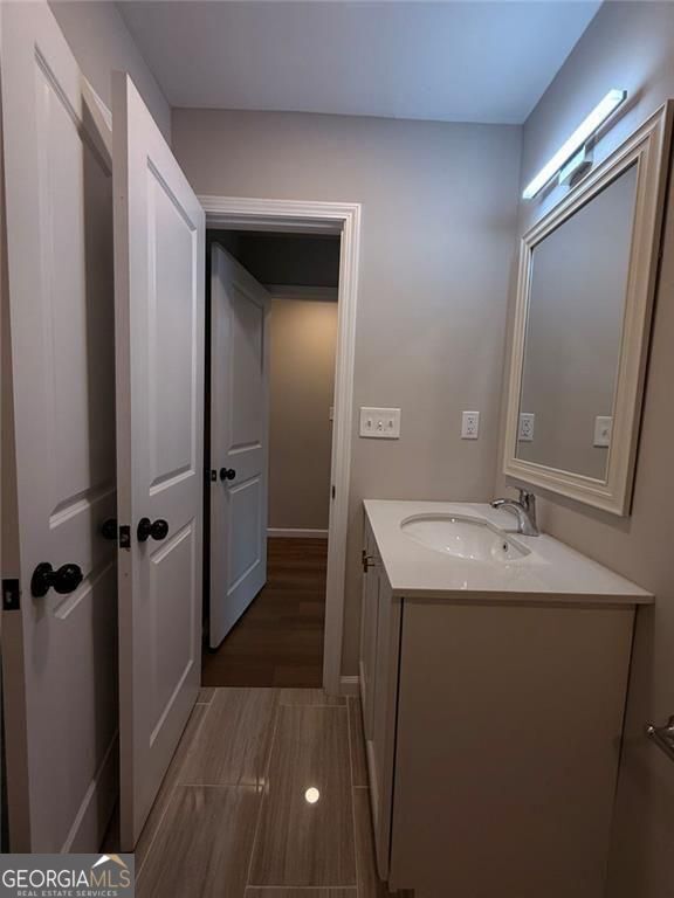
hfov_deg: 85.7
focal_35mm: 14
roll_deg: -2.9
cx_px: 337
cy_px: 449
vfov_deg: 102.1
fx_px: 363
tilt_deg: -4.0
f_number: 2.2
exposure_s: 1/120
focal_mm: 2.22
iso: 80
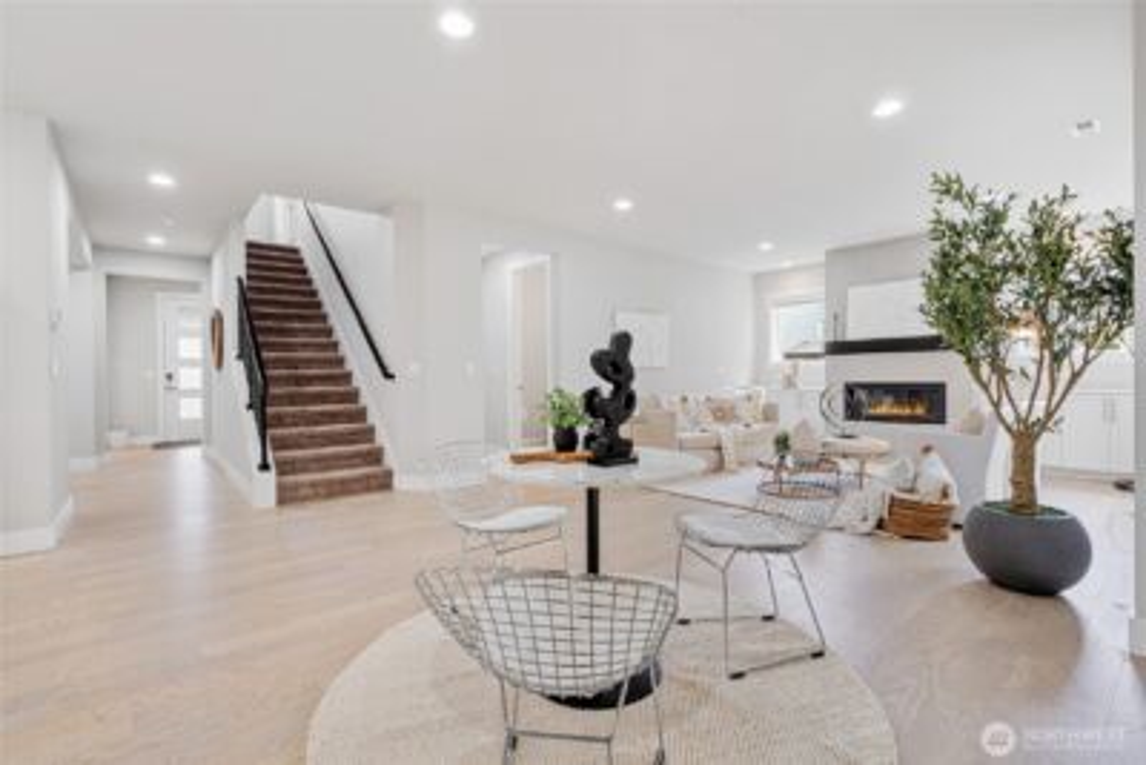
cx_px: 573
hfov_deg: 96.7
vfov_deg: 73.8
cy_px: 382
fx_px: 509
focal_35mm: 16
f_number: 11
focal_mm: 16
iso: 100
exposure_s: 1/1.67
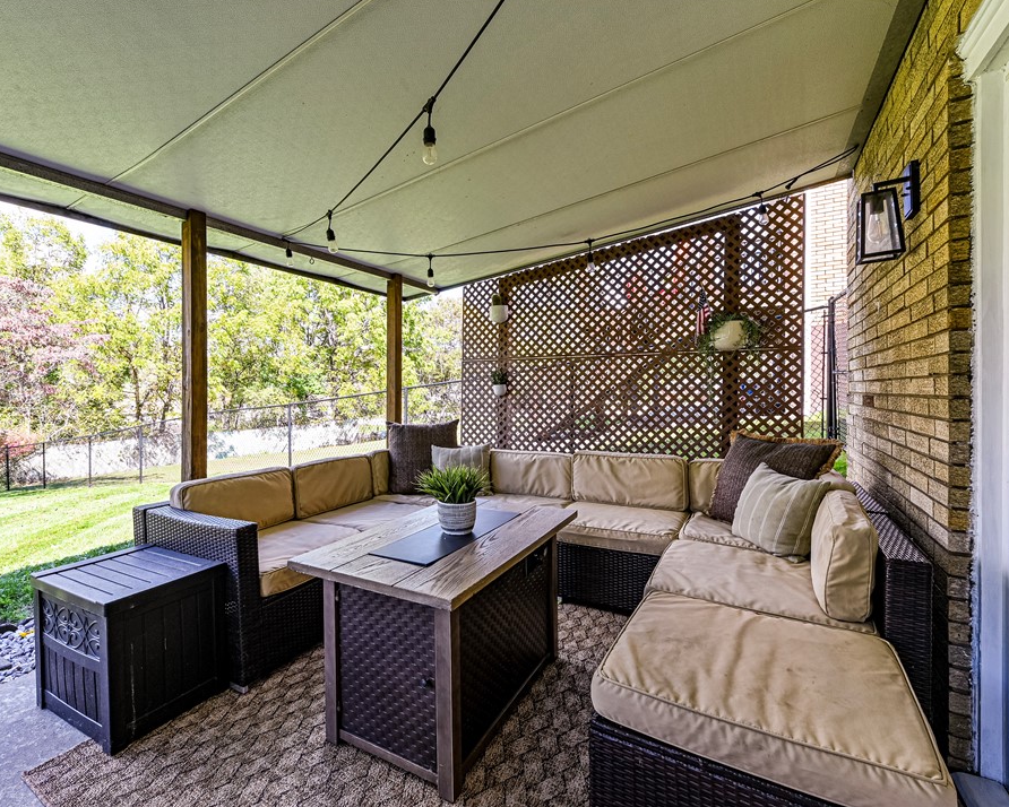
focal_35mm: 16
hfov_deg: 92.4
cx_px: 428
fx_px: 478
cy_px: 402
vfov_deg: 80.4
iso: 250
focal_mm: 14
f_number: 8
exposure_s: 1/80
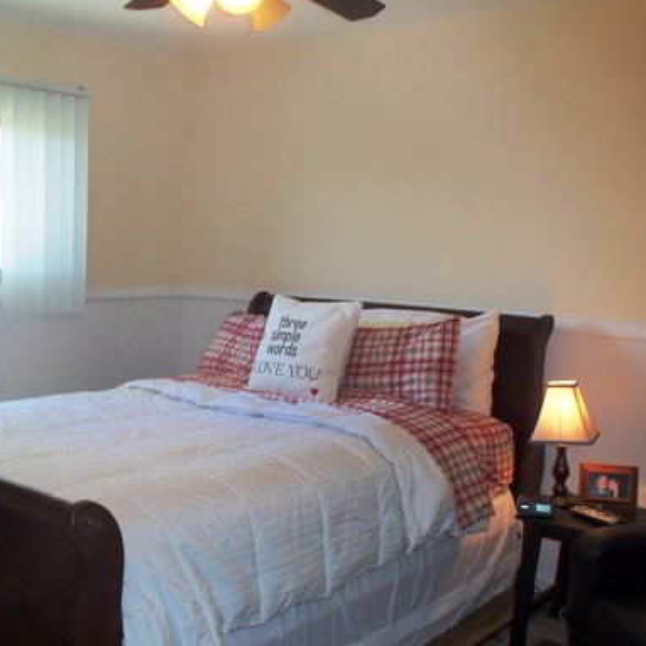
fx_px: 908
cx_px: 318
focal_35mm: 43
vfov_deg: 39.2
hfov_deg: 39.2
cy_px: 335
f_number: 3.4
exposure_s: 1/30
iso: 100
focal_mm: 5.2
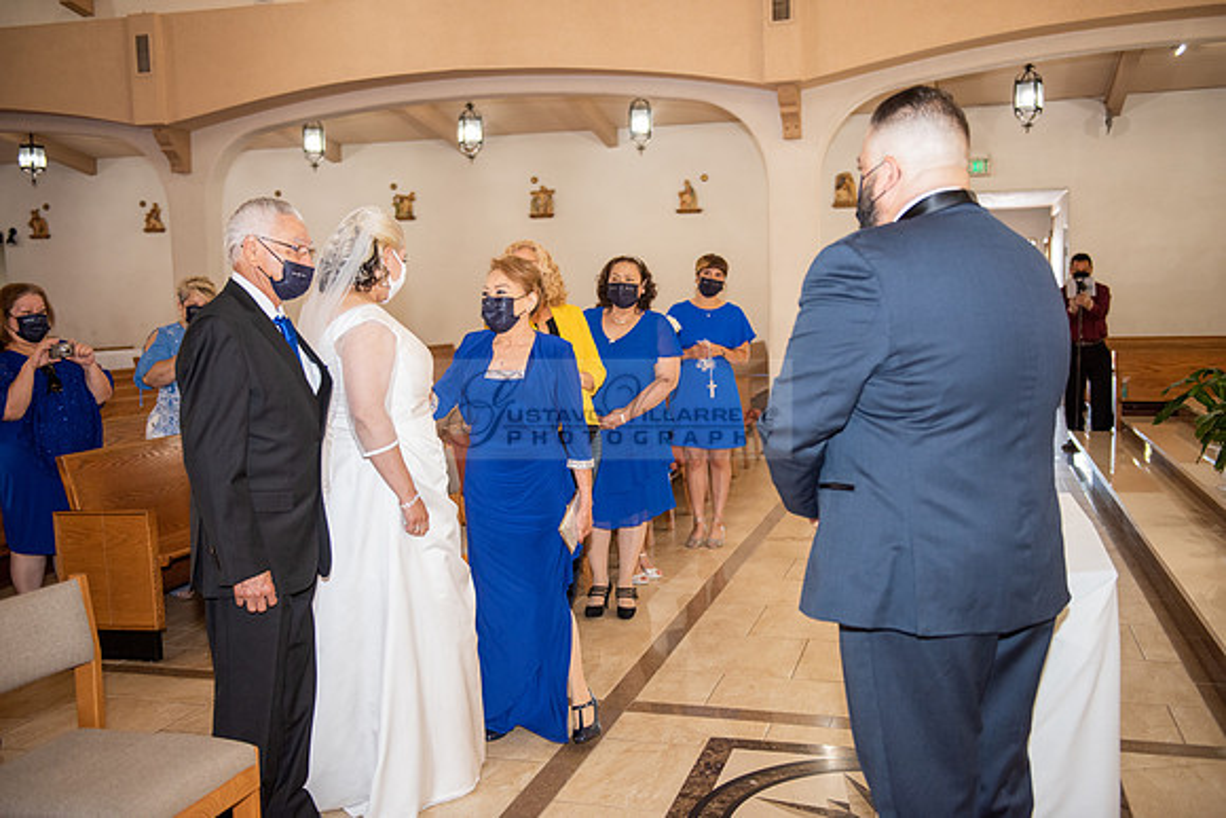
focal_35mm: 36
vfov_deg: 36.9
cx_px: 613
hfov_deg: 53.1
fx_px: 1226
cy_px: 409
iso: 1000
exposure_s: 1/160
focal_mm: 36
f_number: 2.8
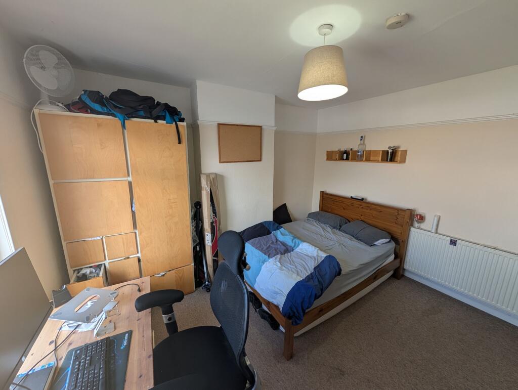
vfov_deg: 94.6
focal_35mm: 12
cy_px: 195
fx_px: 180
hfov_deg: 110.5
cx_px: 259
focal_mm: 2.02
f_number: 1.7
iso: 57
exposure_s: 1/81
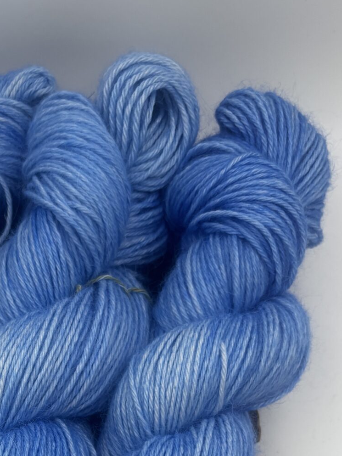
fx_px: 882
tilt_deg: -67.6
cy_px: 544
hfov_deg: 21.2
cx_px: -1
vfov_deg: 25.9
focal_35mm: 67
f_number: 1.6
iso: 40
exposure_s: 1/209
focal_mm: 5.96
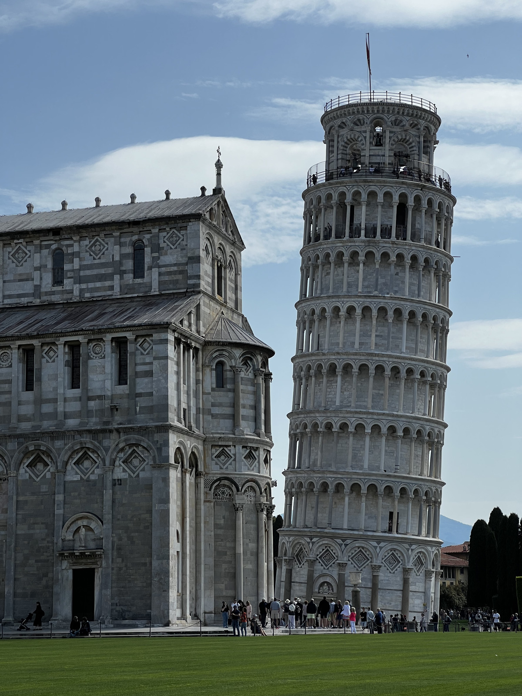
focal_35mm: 77
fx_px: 1548
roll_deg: +0.6
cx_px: 261
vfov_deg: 25.3
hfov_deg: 19.1
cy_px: 348
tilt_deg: +10.3
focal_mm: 9
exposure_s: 1/1647
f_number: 2.8
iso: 32
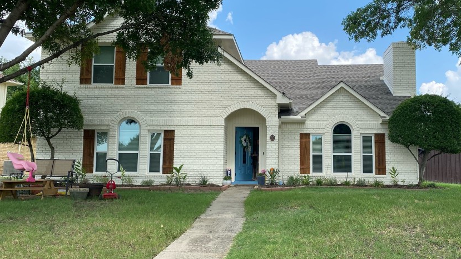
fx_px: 428
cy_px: 132
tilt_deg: +6.4
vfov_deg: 33.7
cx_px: 283
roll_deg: -1.0
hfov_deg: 56.1
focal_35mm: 35
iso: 32
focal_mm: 4.25
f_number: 1.8
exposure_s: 1/957
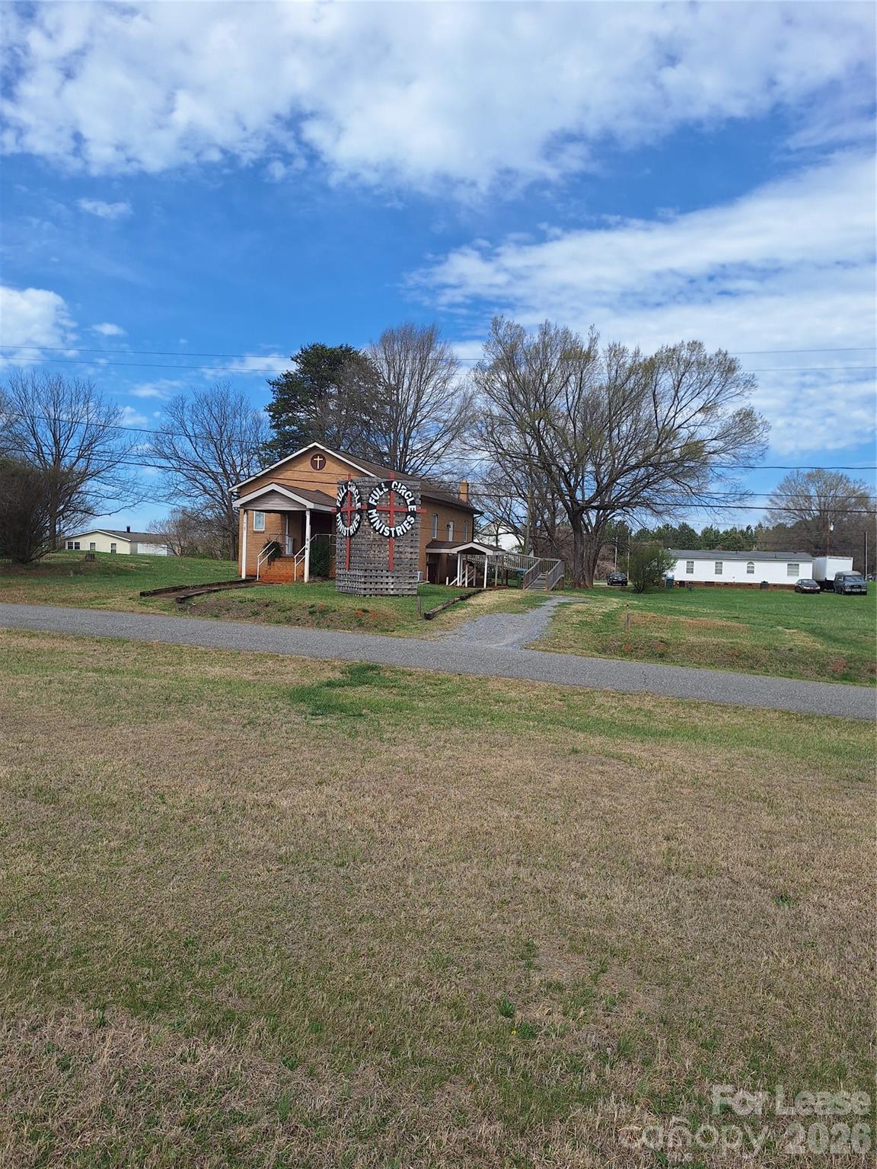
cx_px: 438
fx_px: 777
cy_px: 584
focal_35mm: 23
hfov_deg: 58.9
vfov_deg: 73.9
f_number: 1.8
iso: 40
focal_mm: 5.54
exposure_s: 1/2907
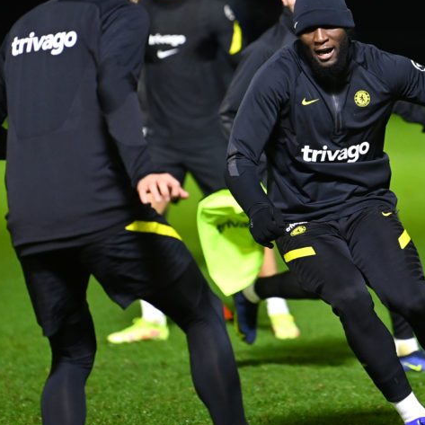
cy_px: 197
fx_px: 5112
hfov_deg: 4.8
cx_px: 325
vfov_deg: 4.8
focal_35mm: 368
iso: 2500
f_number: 2.8
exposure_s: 1/1000
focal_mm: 200
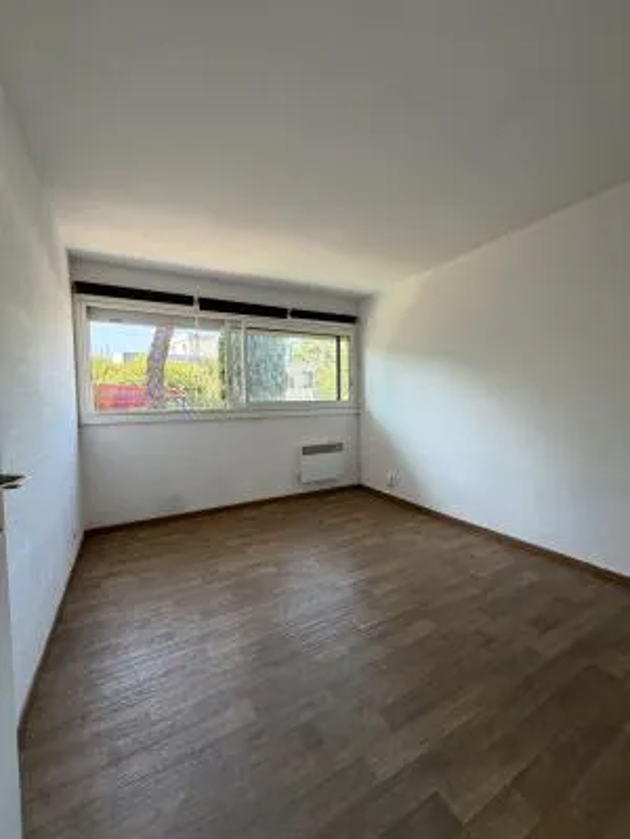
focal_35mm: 14
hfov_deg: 85.7
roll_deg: +1.4
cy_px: 420
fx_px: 340
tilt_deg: -2.8
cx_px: 315
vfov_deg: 102.1
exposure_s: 1/121
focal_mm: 2.22
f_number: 2.2
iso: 160
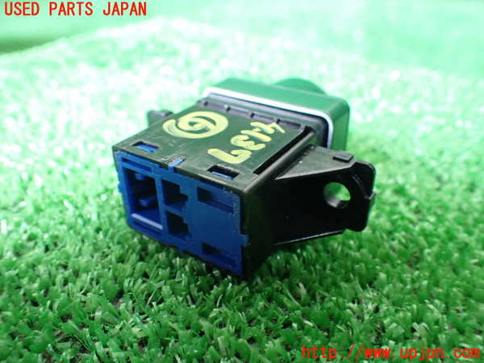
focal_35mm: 30
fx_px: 419
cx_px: 242
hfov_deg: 60.0
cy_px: 182
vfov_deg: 46.8
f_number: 2.3
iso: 800
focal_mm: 5.4
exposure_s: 1/30
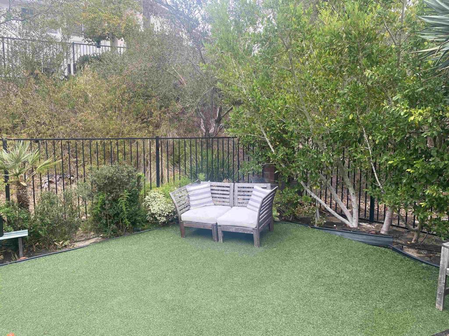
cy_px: 168
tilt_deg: -4.8
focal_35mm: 26
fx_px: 337
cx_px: 224
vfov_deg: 53.1
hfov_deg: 67.3
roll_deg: -0.2
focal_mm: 4.25
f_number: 1.8
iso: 32
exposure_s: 1/269
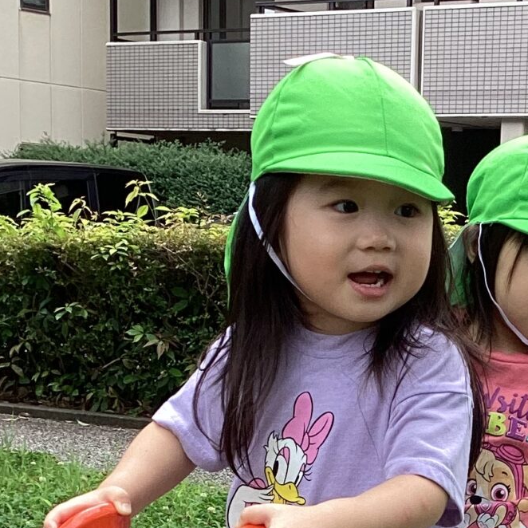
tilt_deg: -12.5
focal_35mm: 106
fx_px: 1829
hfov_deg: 16.1
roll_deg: -2.3
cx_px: 508
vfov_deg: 15.6
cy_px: 679
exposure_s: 1/239
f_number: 2.4
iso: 25
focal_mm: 3.3
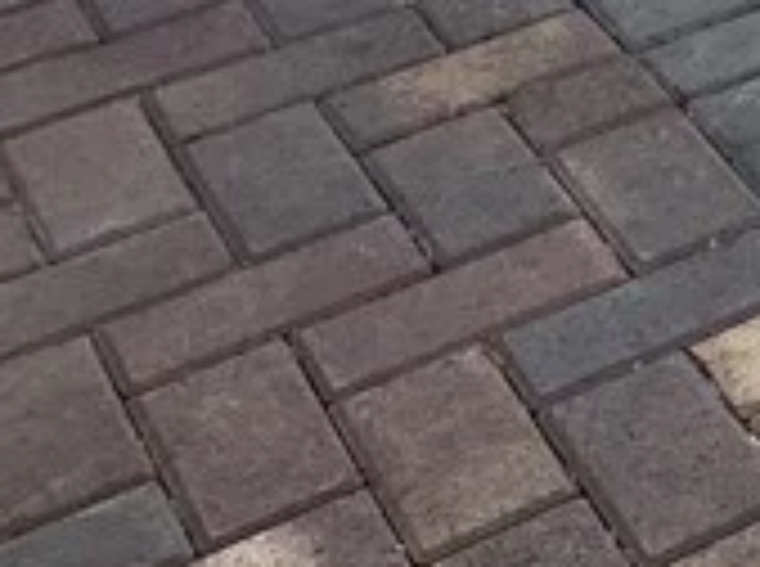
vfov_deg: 8.3
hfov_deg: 10.4
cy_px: -972
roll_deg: +1.8
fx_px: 3462
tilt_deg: -15.1
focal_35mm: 158
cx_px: 1970
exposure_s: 1/511
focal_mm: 4.2
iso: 32
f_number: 1.6
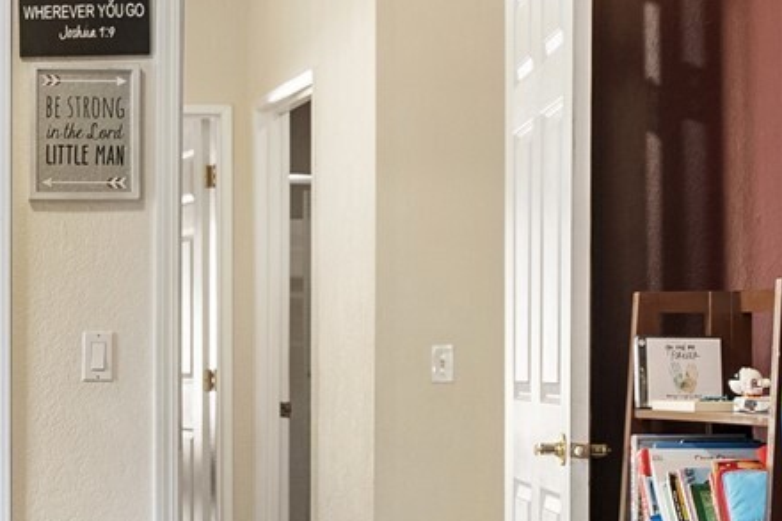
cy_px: 345
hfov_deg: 22.9
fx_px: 1801
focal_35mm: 83
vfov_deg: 16.4
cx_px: -95
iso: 200
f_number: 2.8
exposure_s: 1/6
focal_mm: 21.5
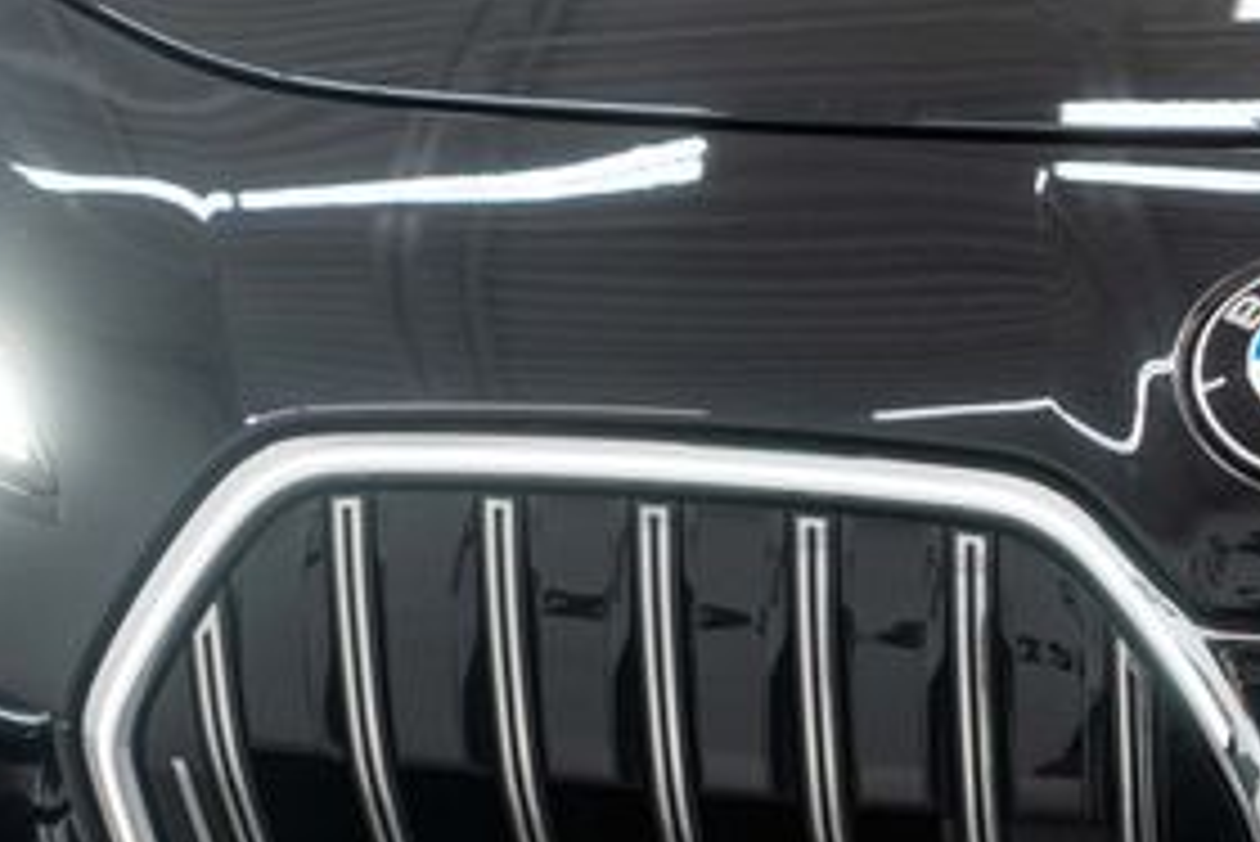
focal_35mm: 64
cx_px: 1323
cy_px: 952
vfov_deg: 20.2
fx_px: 2241
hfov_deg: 28.9
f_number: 3.2
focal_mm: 28
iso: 250
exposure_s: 1/40
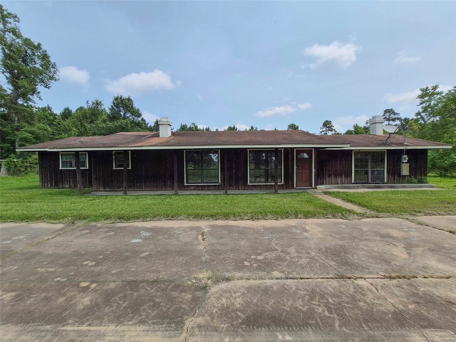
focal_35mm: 13
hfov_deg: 106.2
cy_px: 171
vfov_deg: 89.9
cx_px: 228
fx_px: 171
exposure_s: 1/2648
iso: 50
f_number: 2.2
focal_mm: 1.74
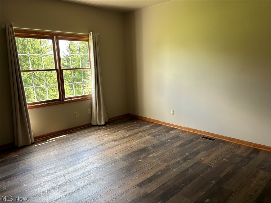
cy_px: 102
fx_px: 204
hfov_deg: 67.3
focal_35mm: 26
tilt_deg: -11.1
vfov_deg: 53.1
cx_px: 136
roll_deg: +1.7
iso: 80
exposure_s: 1/120
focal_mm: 5.96
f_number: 1.6
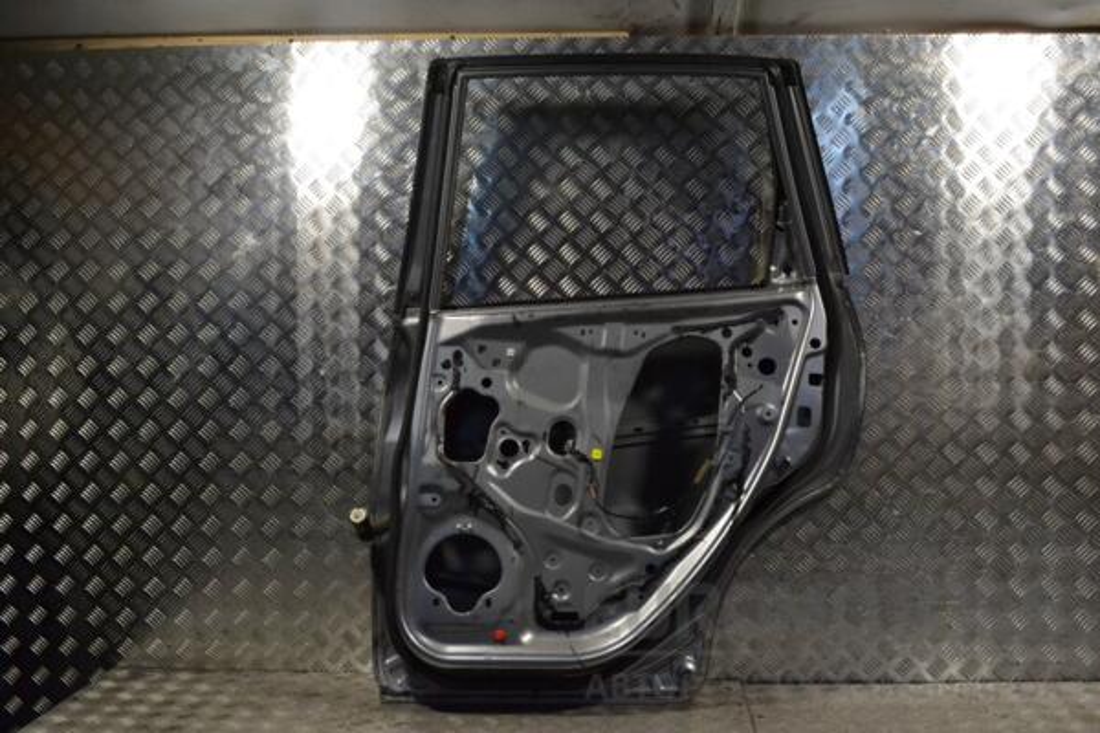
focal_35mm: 36
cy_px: 366
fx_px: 1100
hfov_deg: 53.1
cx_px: 550
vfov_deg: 36.9
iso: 3200
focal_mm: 24
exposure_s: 1/500
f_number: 11
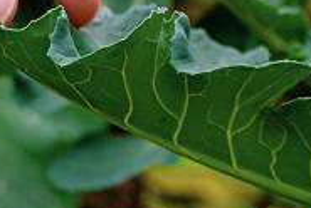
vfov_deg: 6.4
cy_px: -172
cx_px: 410
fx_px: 1826
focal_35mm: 211
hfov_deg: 9.6
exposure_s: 1/320
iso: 200
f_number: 4
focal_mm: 26
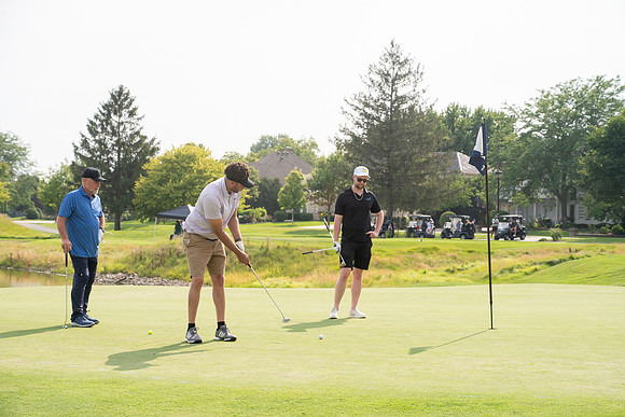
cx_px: 312
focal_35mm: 70
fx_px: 1218
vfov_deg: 19.4
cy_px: 208
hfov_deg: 28.8
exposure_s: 1/1600
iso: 250
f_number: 6.3
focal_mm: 70
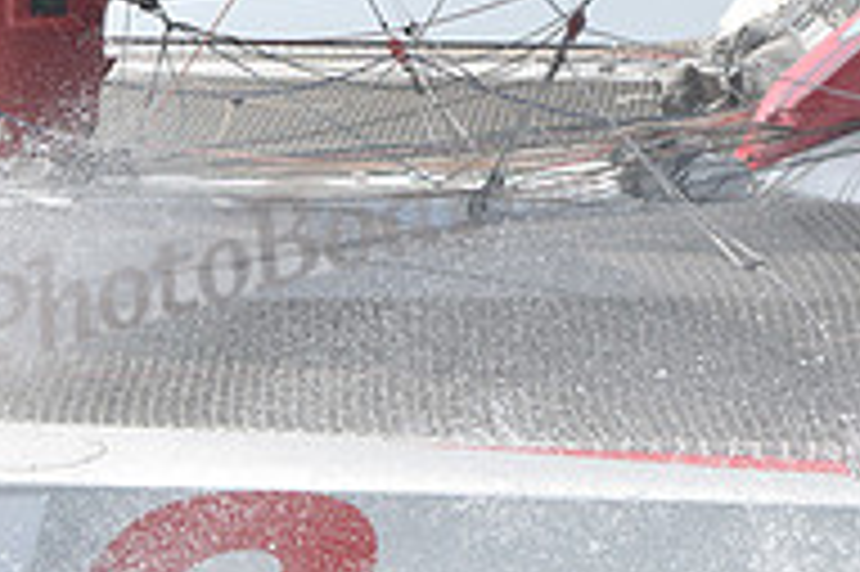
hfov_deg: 8.0
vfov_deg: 5.3
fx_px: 6158
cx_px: 837
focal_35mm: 258
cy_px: -47
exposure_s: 1/1000
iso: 320
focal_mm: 85
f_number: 9
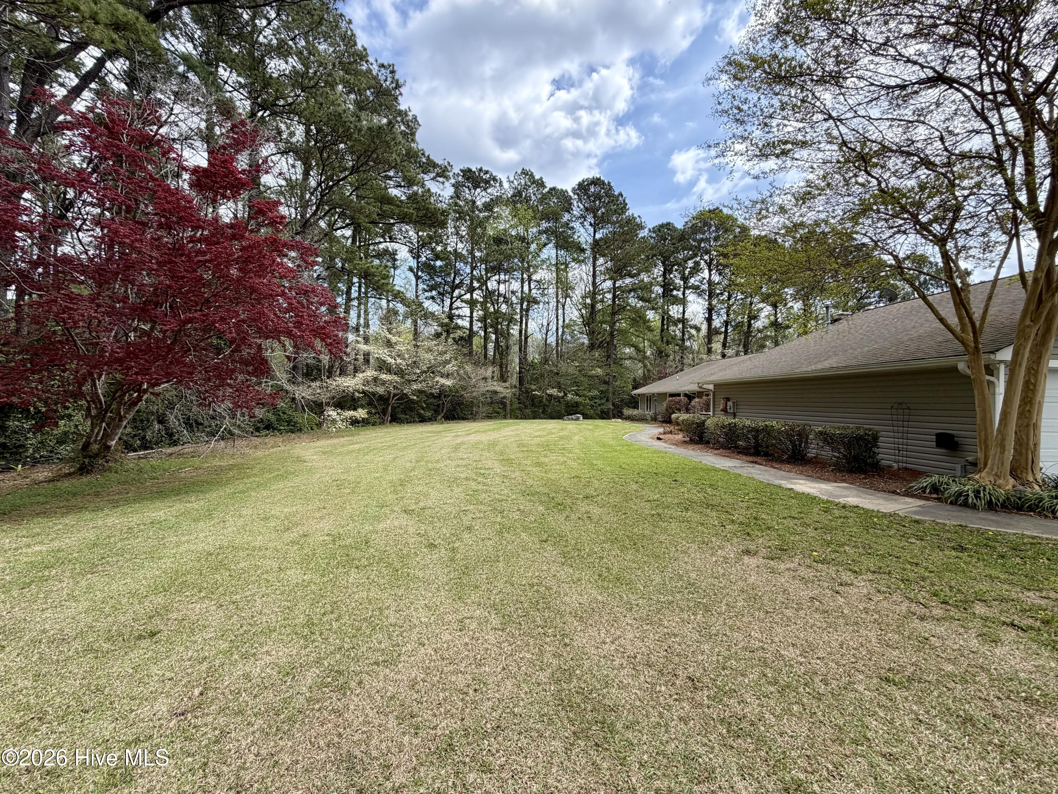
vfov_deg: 85.7
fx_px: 428
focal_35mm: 14
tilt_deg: +1.0
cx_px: 529
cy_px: 397
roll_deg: -0.3
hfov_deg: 102.1
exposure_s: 1/734
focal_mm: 2.22
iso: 40
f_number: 2.2
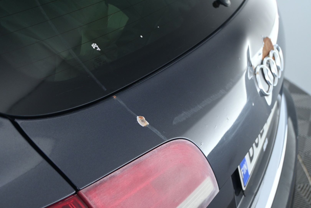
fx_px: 408
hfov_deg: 41.7
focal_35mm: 47
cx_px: 156
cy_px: 104
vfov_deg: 28.5
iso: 1000
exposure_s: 1/10
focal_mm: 31.5
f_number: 5
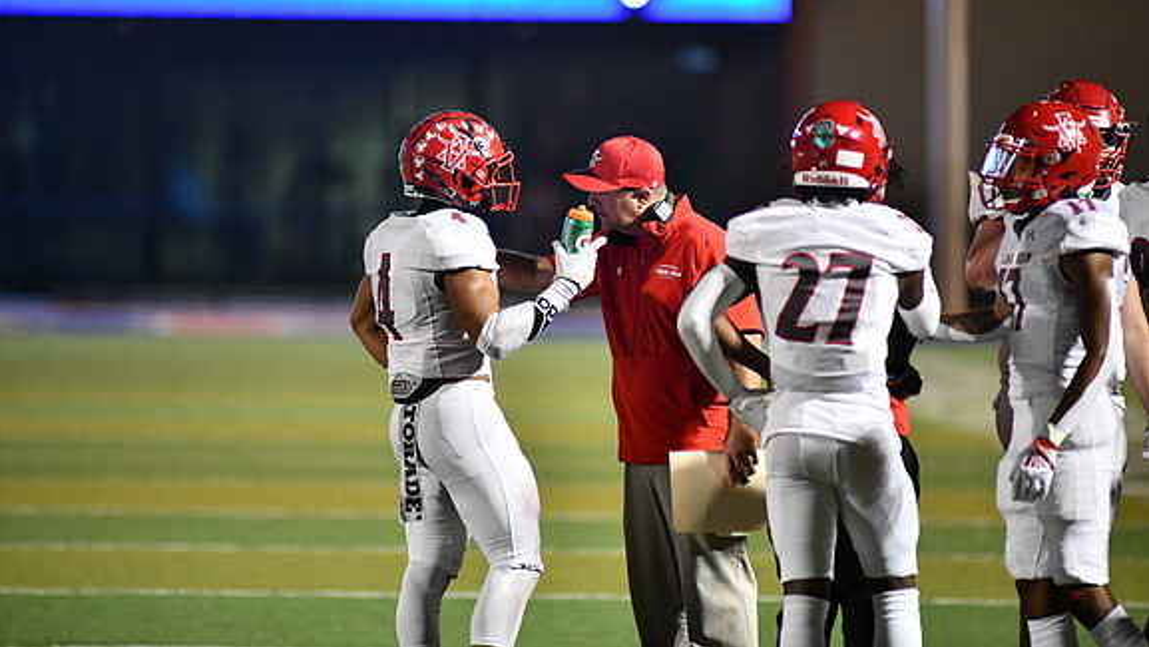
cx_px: 574
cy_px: 284
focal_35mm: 316
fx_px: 9631
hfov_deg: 6.8
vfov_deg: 3.8
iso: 4000
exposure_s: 1/1000
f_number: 2.8
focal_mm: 300
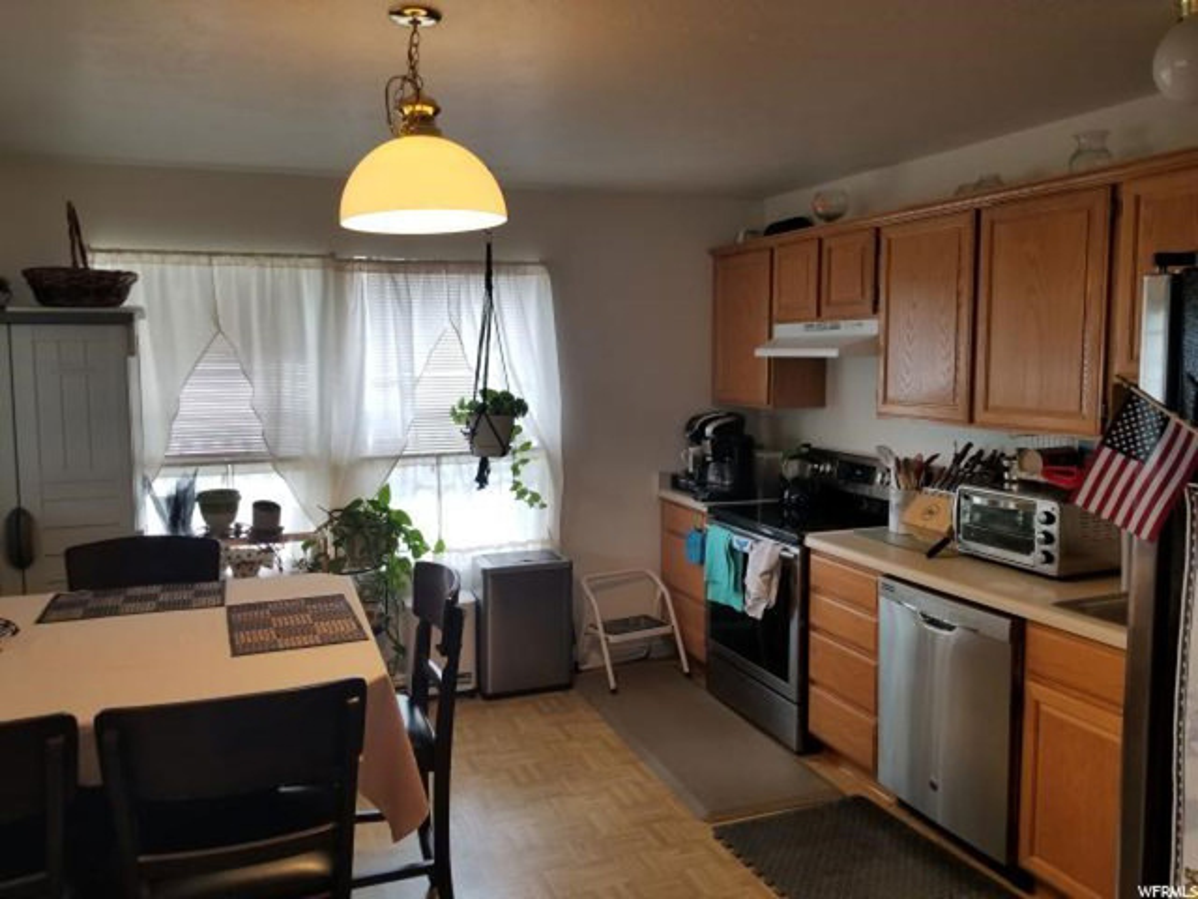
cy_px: 450
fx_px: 900
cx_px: 599
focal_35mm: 26
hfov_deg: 67.3
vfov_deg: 53.1
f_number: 1.7
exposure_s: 1/120
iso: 100
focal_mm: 4.25
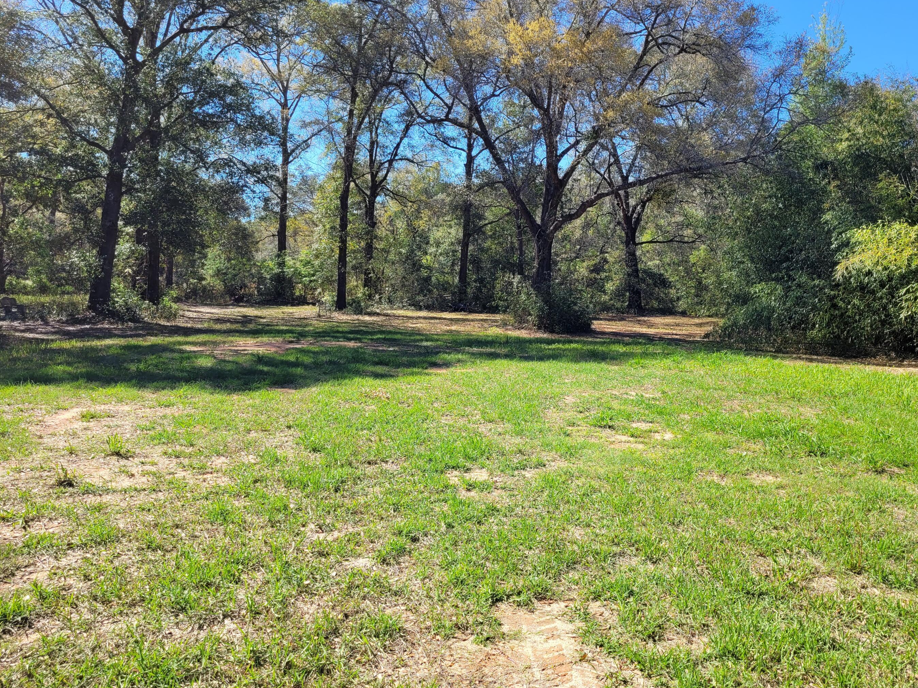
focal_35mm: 29
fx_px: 769
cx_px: 451
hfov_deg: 61.7
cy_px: 342
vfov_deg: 48.2
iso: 40
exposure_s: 1/1212
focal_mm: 5.4
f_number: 1.8
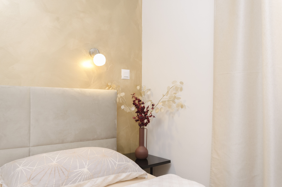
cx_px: 141
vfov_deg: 43.4
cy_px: 94
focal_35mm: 30
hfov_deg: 62.0
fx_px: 235
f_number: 5.6
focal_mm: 20
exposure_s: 1/60
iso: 1000
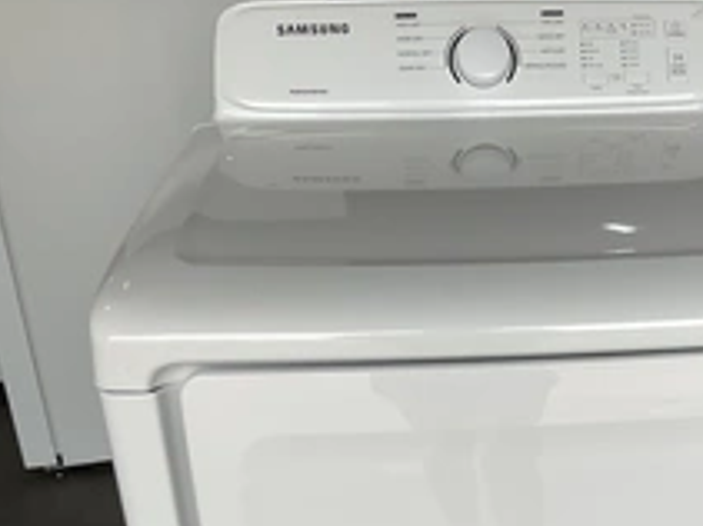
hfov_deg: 34.2
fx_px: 1116
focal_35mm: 55
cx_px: 530
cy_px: 476
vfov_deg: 25.7
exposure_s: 1/442
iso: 25
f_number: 1.8
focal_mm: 3
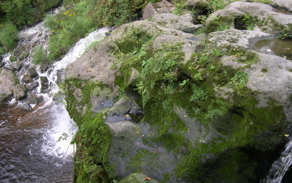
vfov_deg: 31.2
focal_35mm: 41
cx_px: 144
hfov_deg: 48.2
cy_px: 85
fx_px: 326
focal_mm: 8
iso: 100
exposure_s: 1/110
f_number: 2.8
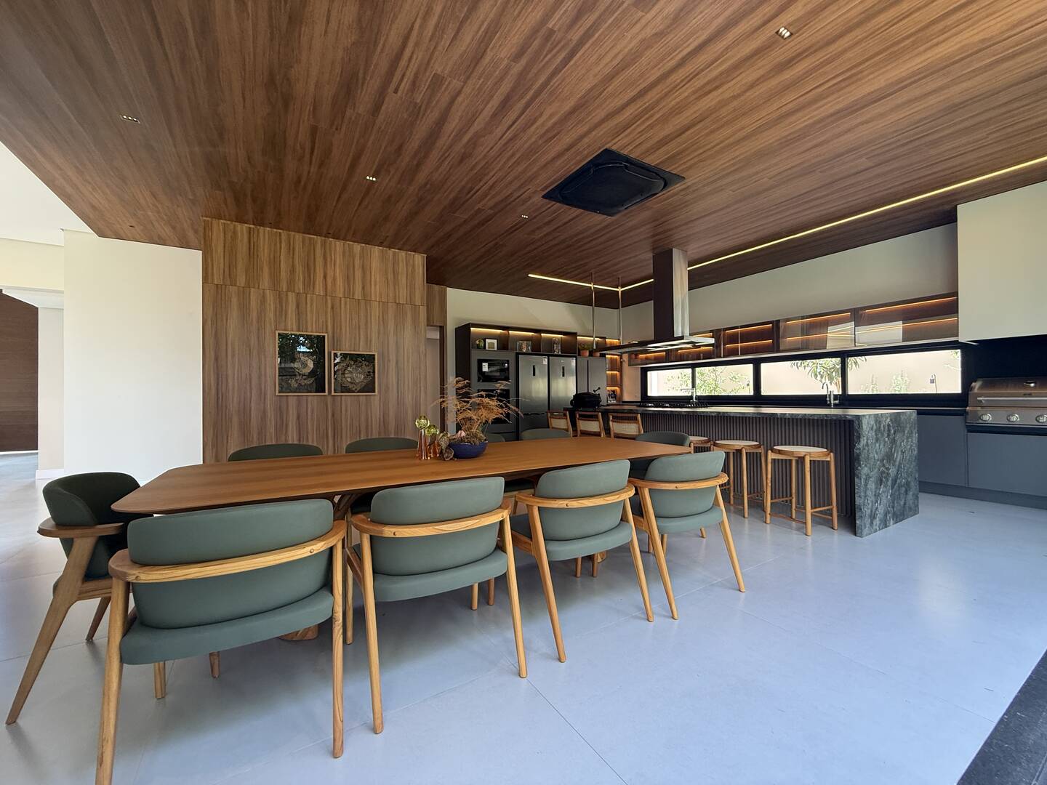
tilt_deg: +0.8
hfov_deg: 102.1
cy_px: 392
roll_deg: +1.0
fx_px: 423
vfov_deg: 85.7
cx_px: 524
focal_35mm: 14
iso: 125
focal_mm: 2.22
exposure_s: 1/99
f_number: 2.2
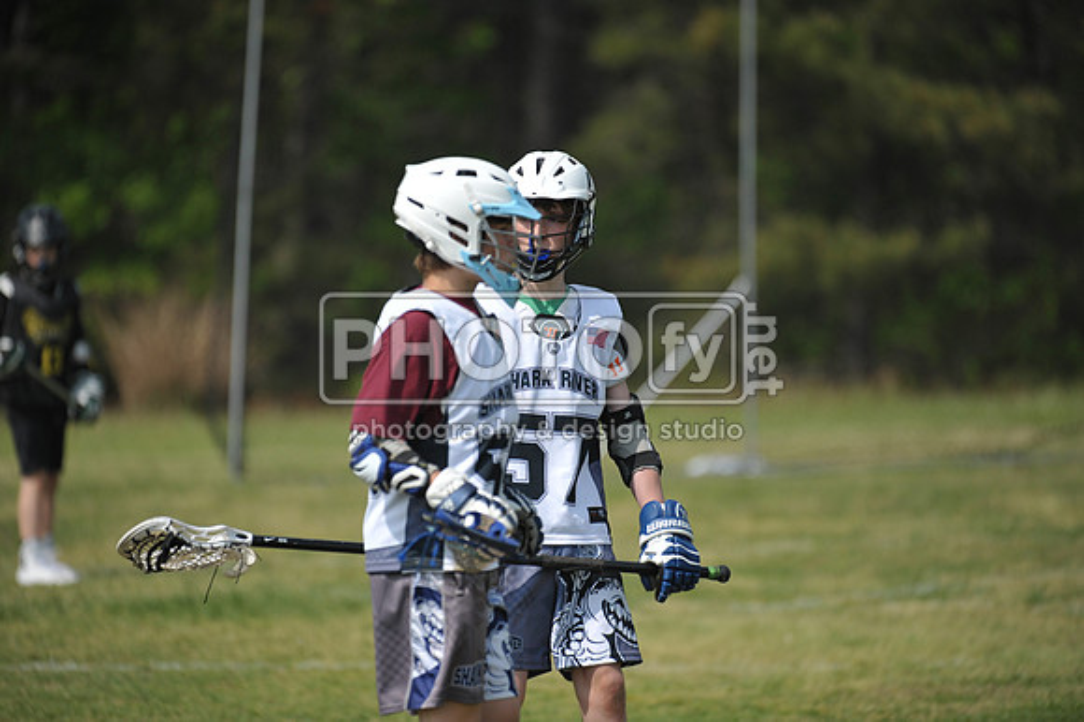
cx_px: 542
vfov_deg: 4.0
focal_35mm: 340
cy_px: 361
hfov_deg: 6.1
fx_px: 10232
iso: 640
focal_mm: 340
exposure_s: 1/4000
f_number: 4
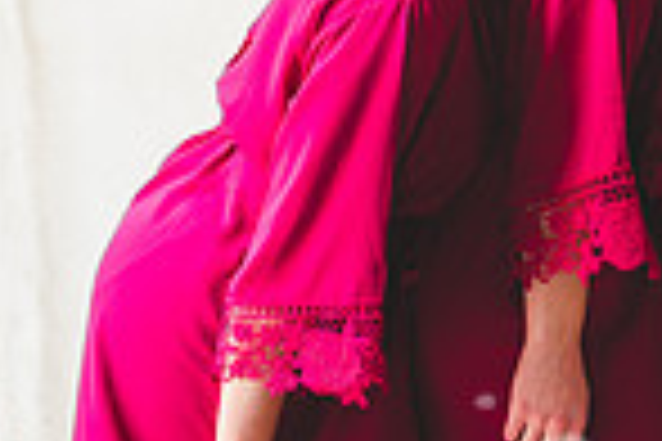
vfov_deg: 8.6
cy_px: -14
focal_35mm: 158
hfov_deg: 11.9
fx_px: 2905
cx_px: 1220
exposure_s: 1/160
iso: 250
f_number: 2.8
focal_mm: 40
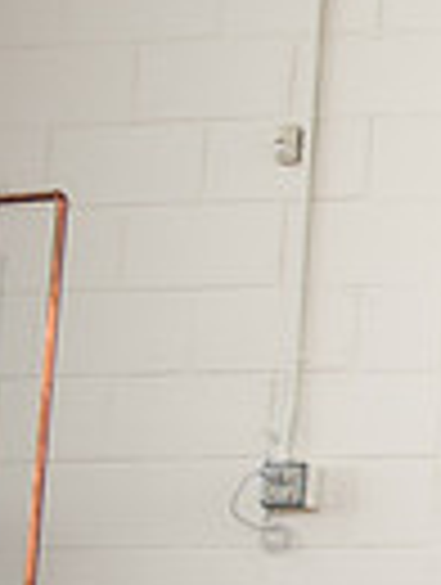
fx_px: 2032
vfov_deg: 16.0
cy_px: 592
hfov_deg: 9.7
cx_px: 1292
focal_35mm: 120
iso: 400
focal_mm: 28
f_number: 2.8
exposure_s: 1/250
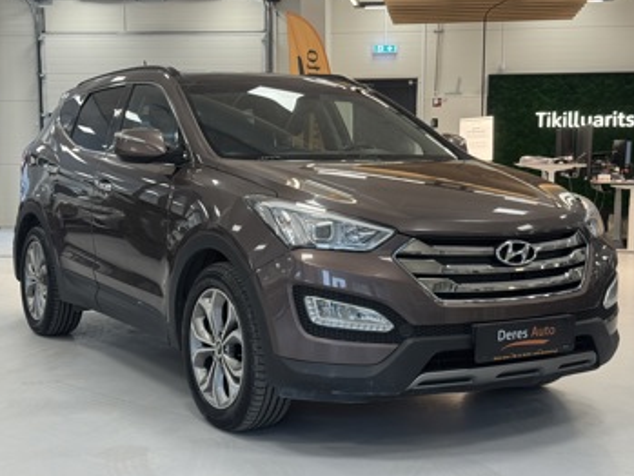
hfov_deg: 34.9
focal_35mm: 55
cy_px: 260
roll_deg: +0.0
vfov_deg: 26.6
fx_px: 1008
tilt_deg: -5.2
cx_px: 305
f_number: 1.78
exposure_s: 1/100
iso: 100
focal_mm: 6.76
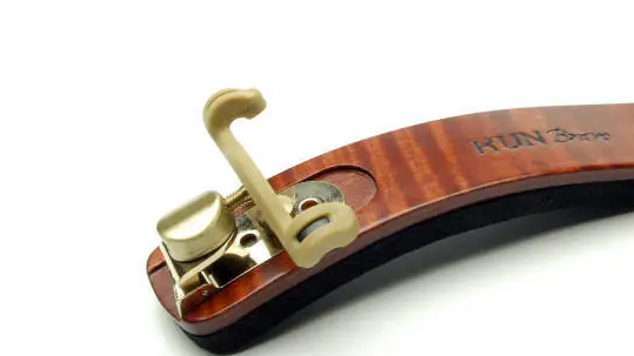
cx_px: 510
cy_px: 124
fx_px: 1177
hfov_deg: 29.4
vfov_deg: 17.2
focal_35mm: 70
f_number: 20
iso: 100
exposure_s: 1/125
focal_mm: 24
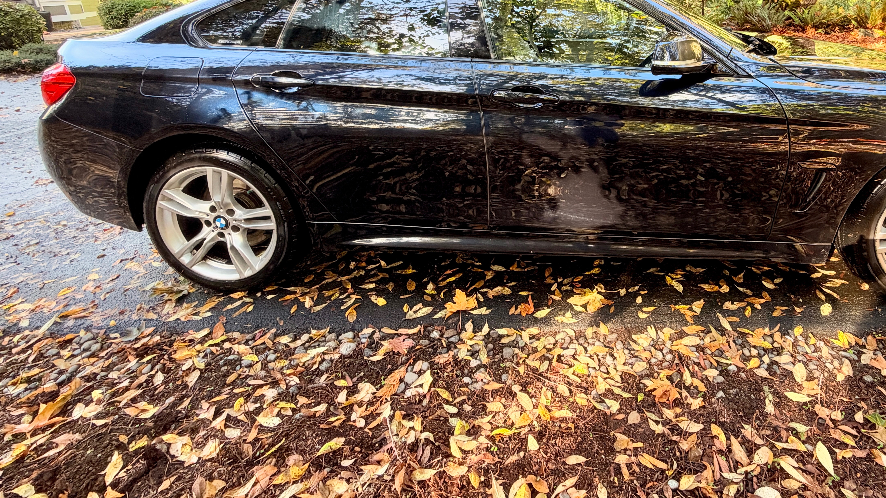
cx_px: 572
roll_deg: +3.9
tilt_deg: -14.6
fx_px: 470
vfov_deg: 52.1
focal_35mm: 20
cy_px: 96
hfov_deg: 84.3
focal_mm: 2.22
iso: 160
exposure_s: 1/121
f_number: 2.2
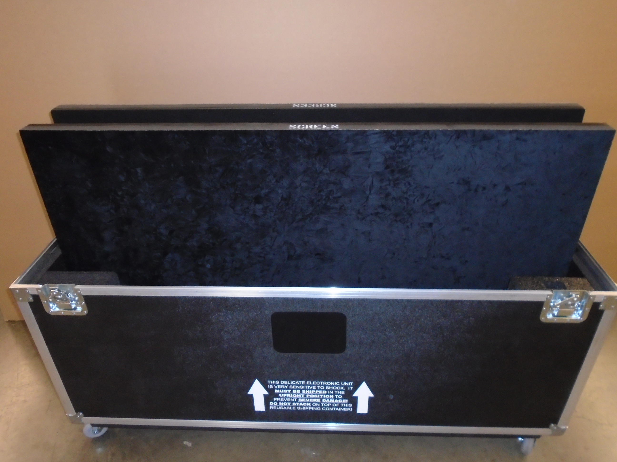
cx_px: 308
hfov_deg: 67.3
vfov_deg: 53.1
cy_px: 231
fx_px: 463
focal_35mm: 26
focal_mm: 4.6
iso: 400
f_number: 3.2
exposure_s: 1/30
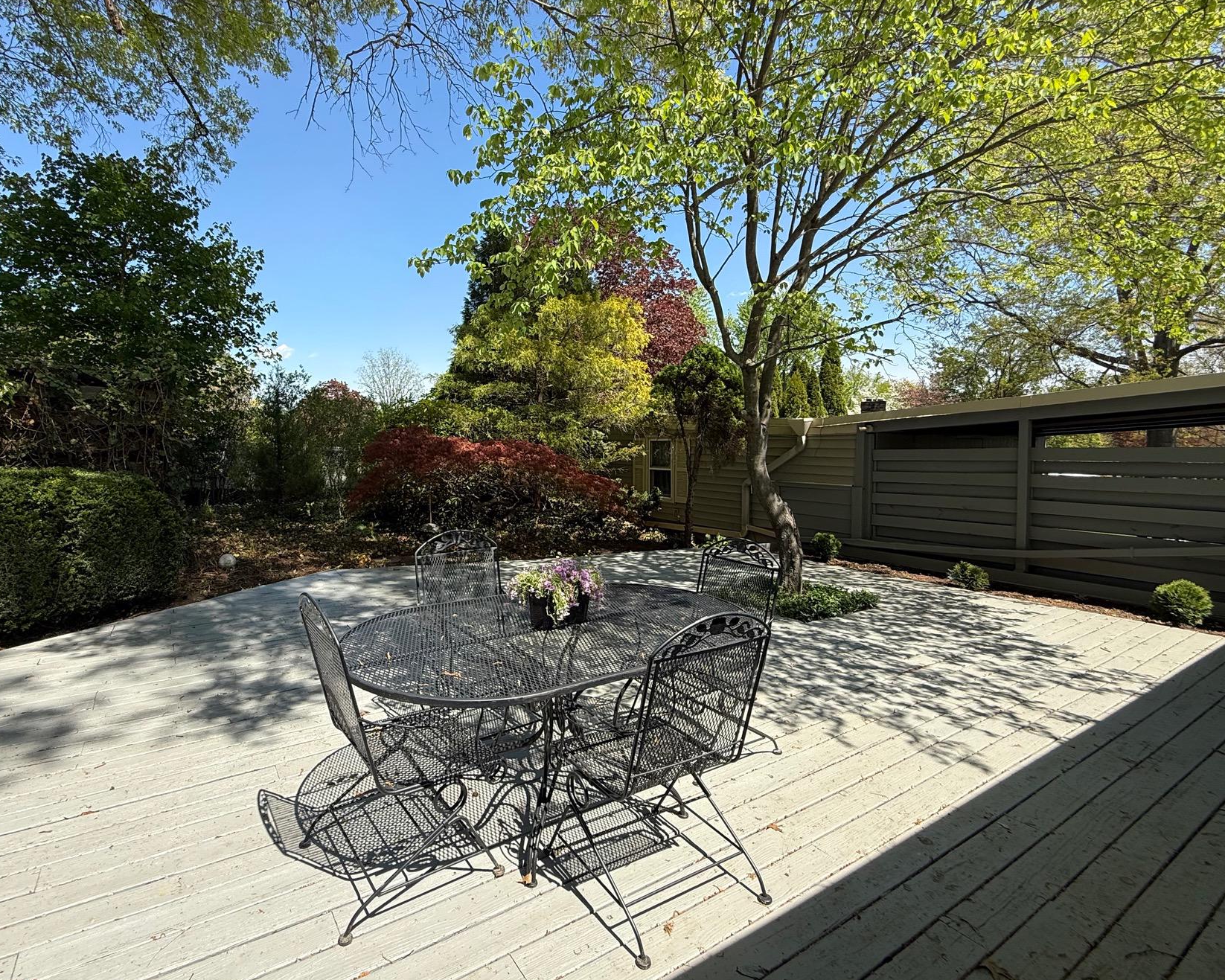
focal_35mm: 17
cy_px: 467
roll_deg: +0.5
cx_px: 528
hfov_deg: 89.1
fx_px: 616
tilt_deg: -1.7
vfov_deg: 76.9
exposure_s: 1/820
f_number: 2.2
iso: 50
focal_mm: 2.22
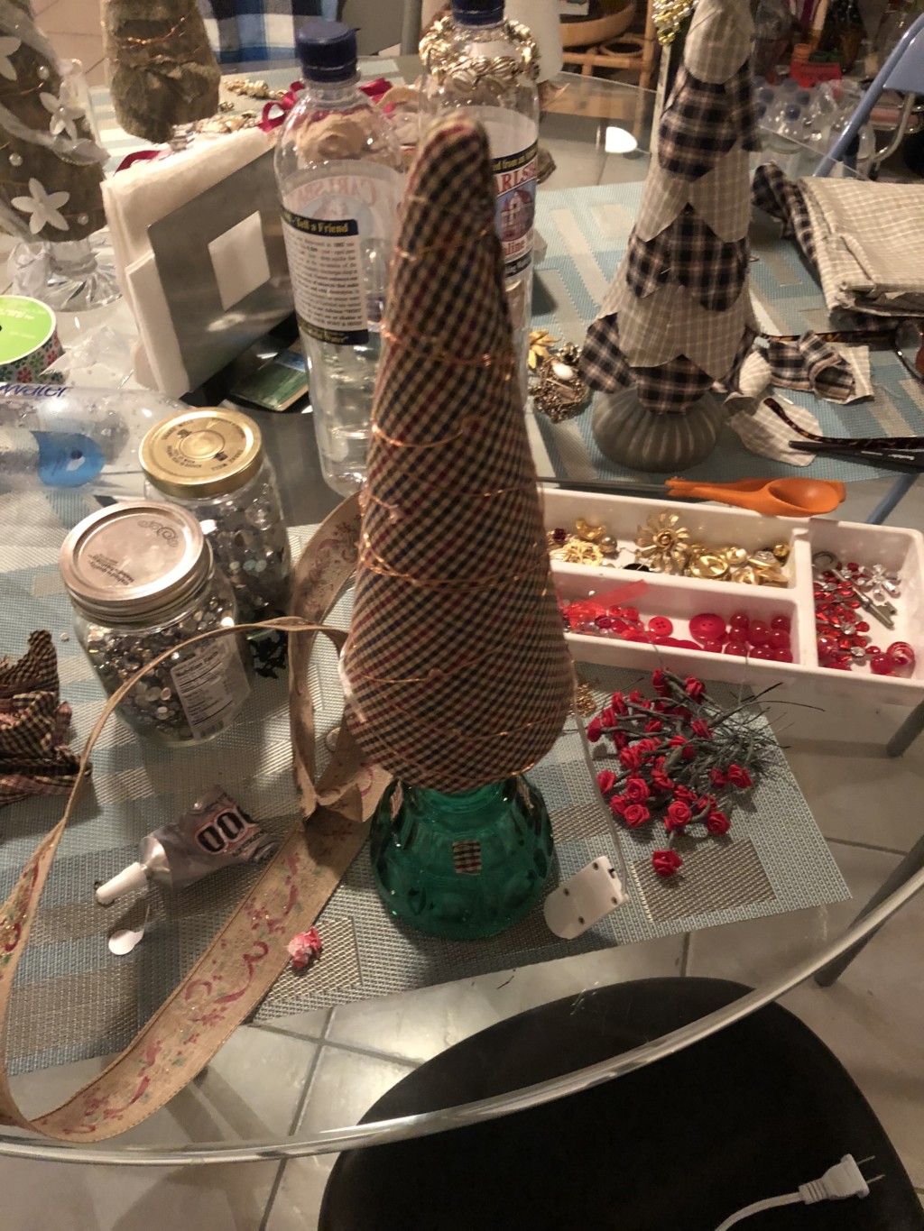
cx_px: 462
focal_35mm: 28
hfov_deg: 49.8
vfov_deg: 63.4
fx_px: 996
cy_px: 616
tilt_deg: -49.7
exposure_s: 1/4
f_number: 1.8
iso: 125
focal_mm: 3.99
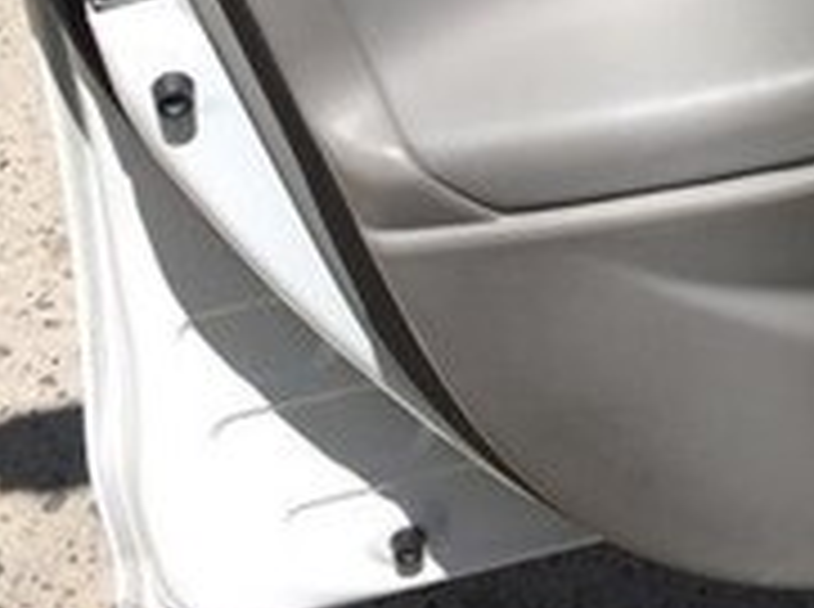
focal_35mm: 106
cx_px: 967
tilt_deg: -36.3
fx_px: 2488
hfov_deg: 17.7
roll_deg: -1.8
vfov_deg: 12.8
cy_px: -444
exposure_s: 1/1244
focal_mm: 4.15
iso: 32
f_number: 2.2
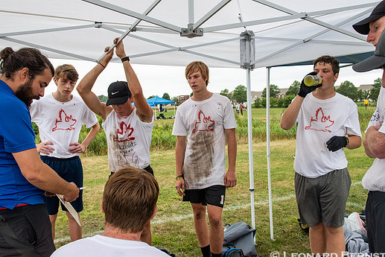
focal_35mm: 37
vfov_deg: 36.0
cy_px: 128
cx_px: 200
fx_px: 396
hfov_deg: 51.9
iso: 1600
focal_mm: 22
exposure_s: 1/500
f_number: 5.6
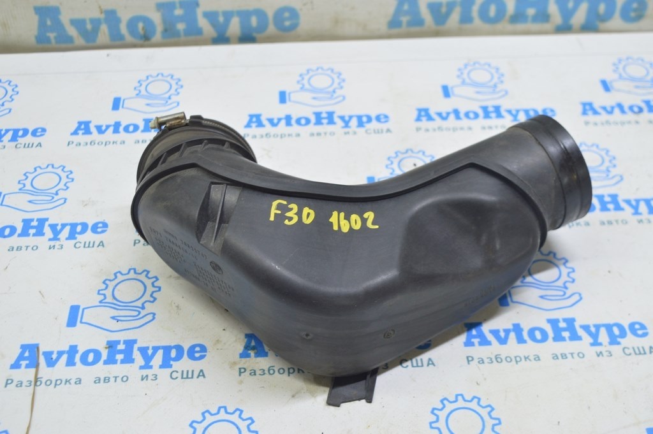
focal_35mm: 48
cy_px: 217
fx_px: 870
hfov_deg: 41.1
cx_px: 326
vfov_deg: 28.0
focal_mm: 32
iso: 400
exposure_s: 1/20
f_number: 5.6
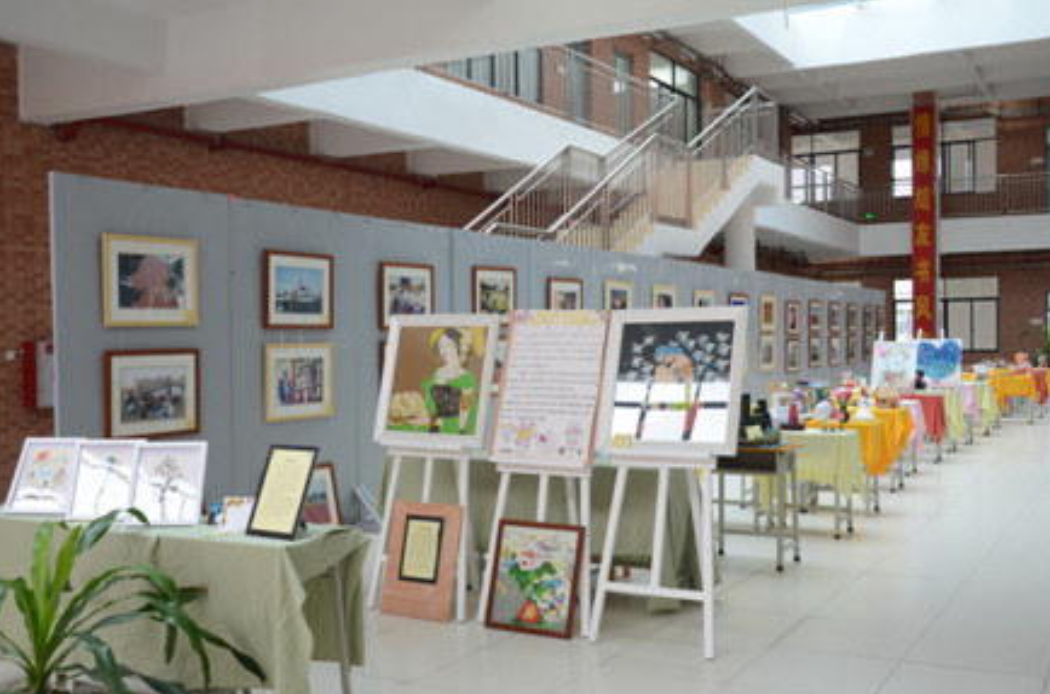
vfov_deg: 34.9
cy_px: 342
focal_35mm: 38
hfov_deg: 50.8
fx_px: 1106
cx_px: 561
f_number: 5
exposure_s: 1/25
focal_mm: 22
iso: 640
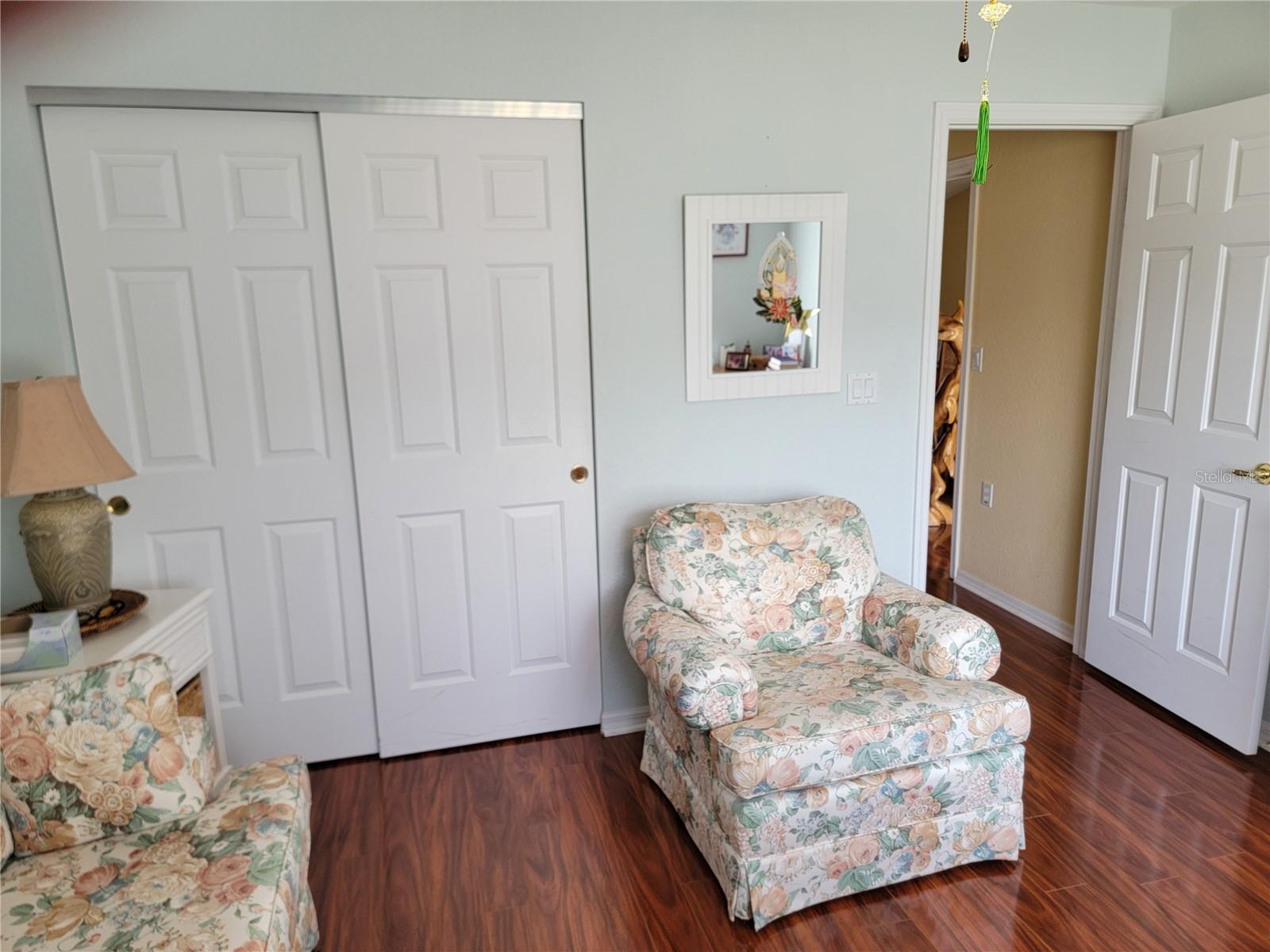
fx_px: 881
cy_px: 476
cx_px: 635
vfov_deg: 56.8
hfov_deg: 71.6
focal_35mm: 24
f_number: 1.8
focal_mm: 6.7
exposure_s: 1/120
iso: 100
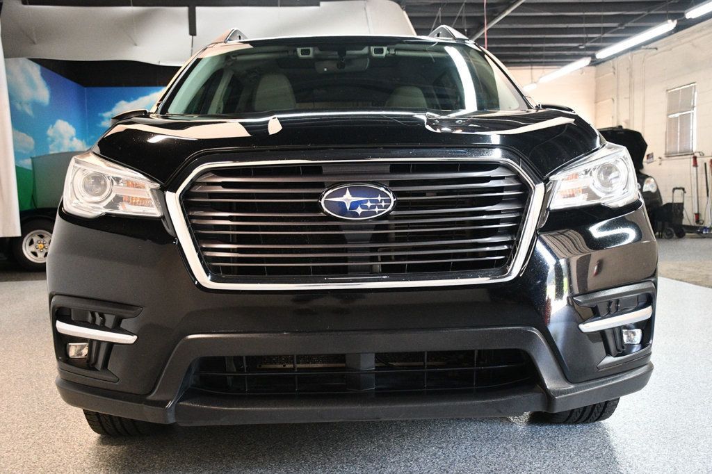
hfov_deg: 48.5
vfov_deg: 33.4
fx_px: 791
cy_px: 237
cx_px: 356
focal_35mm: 40
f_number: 4
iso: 3200
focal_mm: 27
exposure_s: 1/125
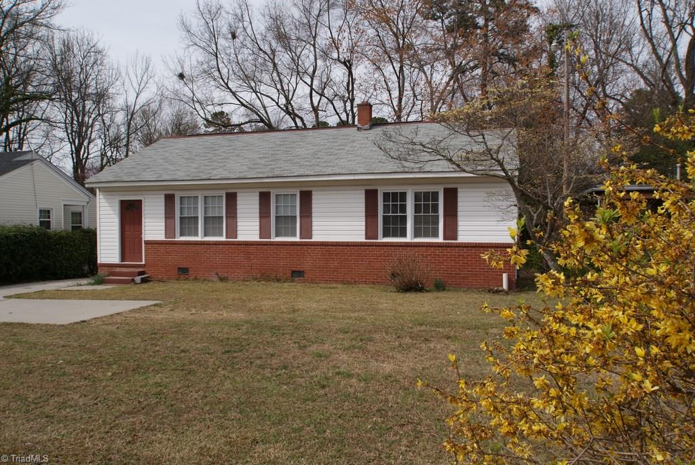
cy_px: 232
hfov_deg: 67.3
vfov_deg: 48.0
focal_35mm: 27
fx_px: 522
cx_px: 348
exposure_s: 1/125
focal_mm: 18
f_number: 11
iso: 100
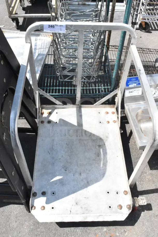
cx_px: 79
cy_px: 118
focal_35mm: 33
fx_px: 217
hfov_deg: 40.0
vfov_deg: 57.2
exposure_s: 1/1600
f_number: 20
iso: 6400
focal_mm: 22
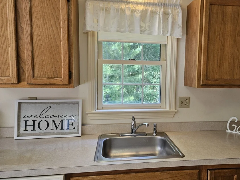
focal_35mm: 28
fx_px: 194
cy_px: 88
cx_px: 146
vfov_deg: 49.8
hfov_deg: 62.8
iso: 100
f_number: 1.8
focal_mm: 5.4
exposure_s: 1/120
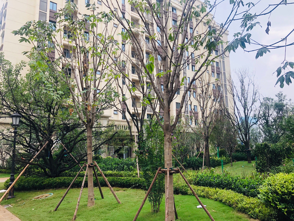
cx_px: 147
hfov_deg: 63.4
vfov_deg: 49.8
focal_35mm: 28
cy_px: 110
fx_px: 238
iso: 20
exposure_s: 1/500
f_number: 1.8
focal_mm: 3.99
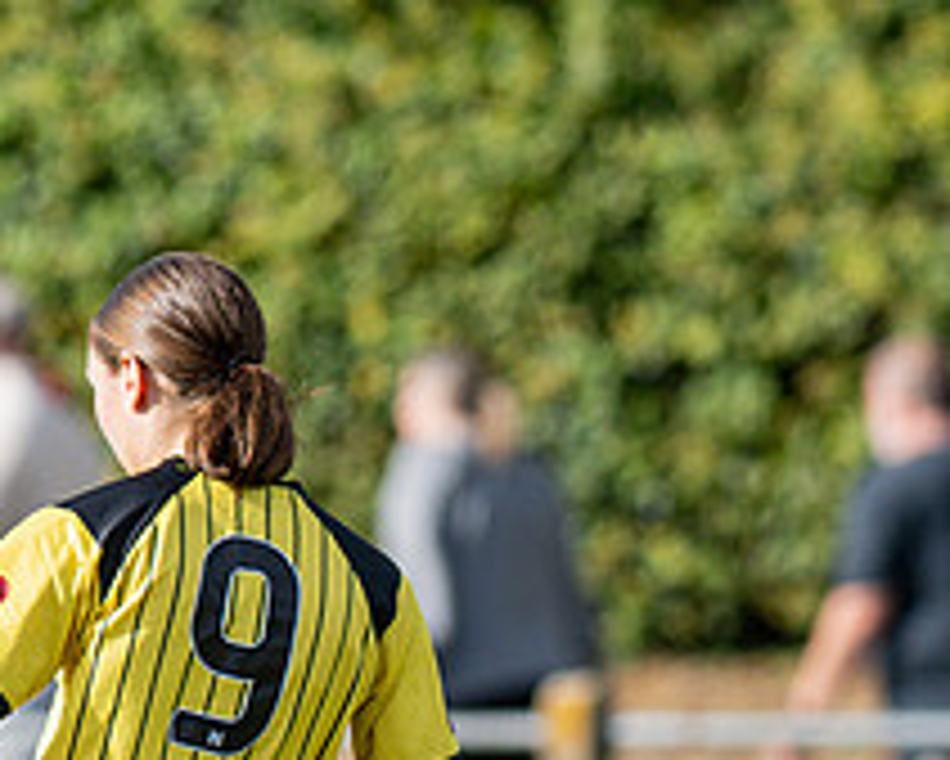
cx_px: -13
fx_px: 38031
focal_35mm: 1352
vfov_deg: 1.1
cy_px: 904
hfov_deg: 1.4
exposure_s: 1/2000
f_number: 4
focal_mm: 300
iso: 200
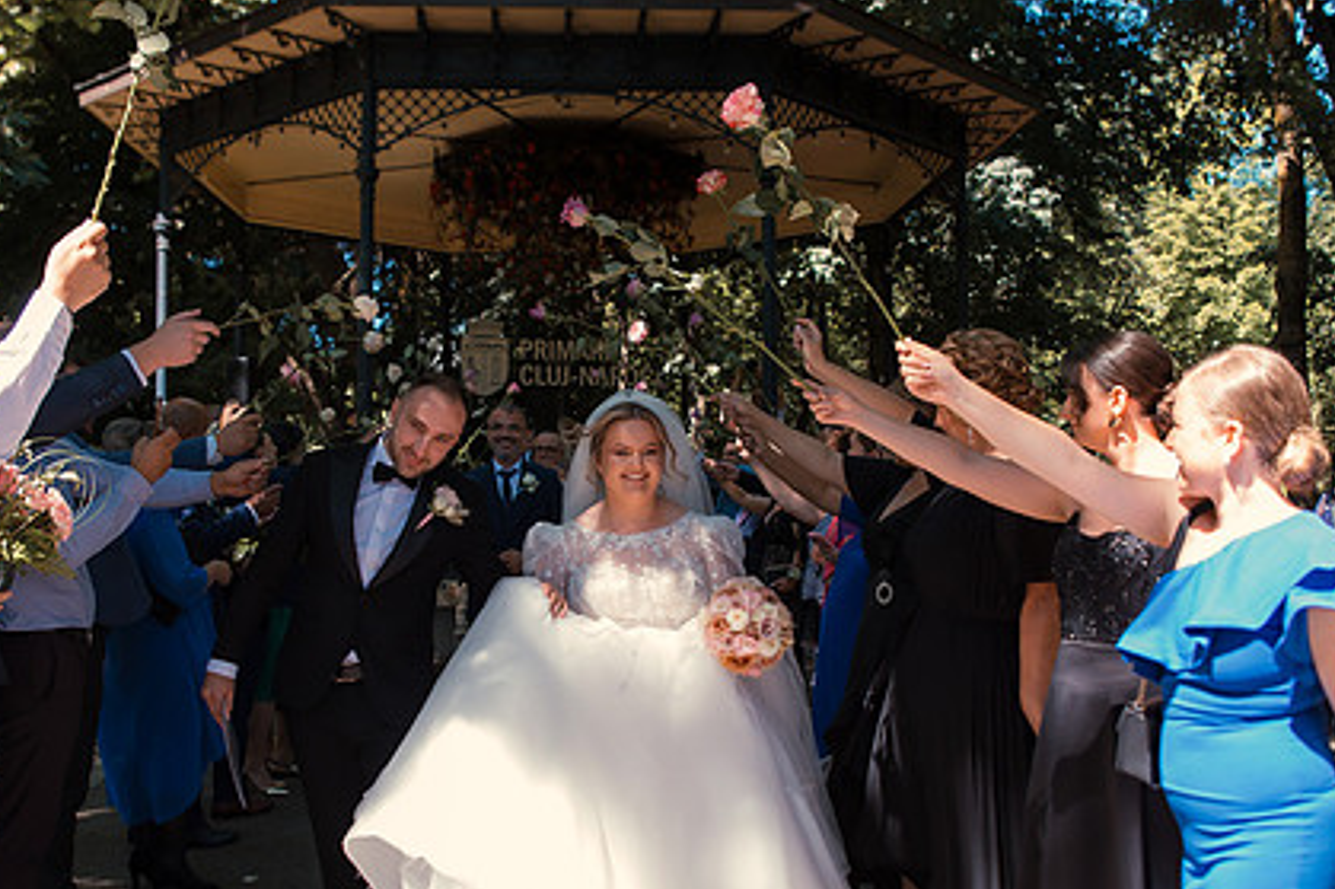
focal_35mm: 37
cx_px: 624
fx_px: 1371
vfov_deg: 35.9
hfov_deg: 51.9
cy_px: 466
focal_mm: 24
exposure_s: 1/500
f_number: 3.5
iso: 500
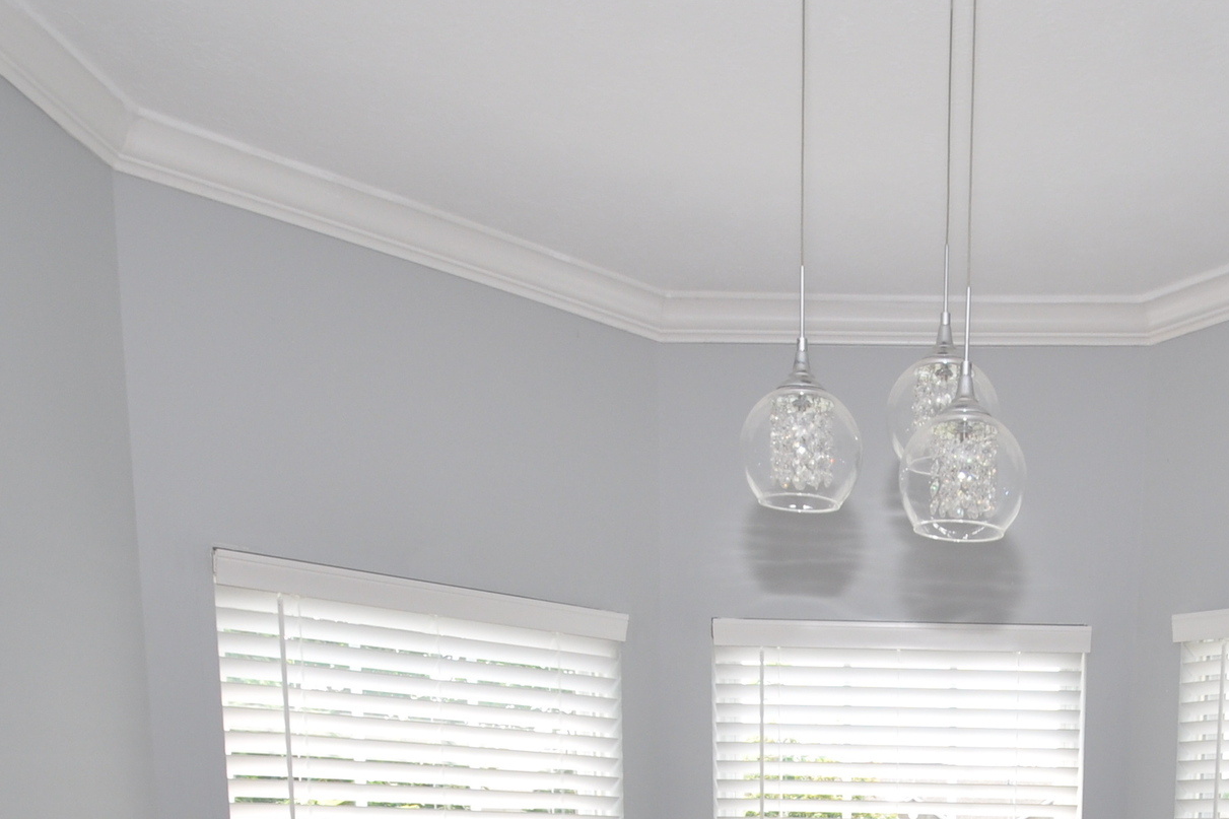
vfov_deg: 29.7
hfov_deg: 49.1
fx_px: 1297
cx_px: 893
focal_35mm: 38
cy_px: 1002
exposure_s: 1/100
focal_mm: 10
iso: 400
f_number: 5
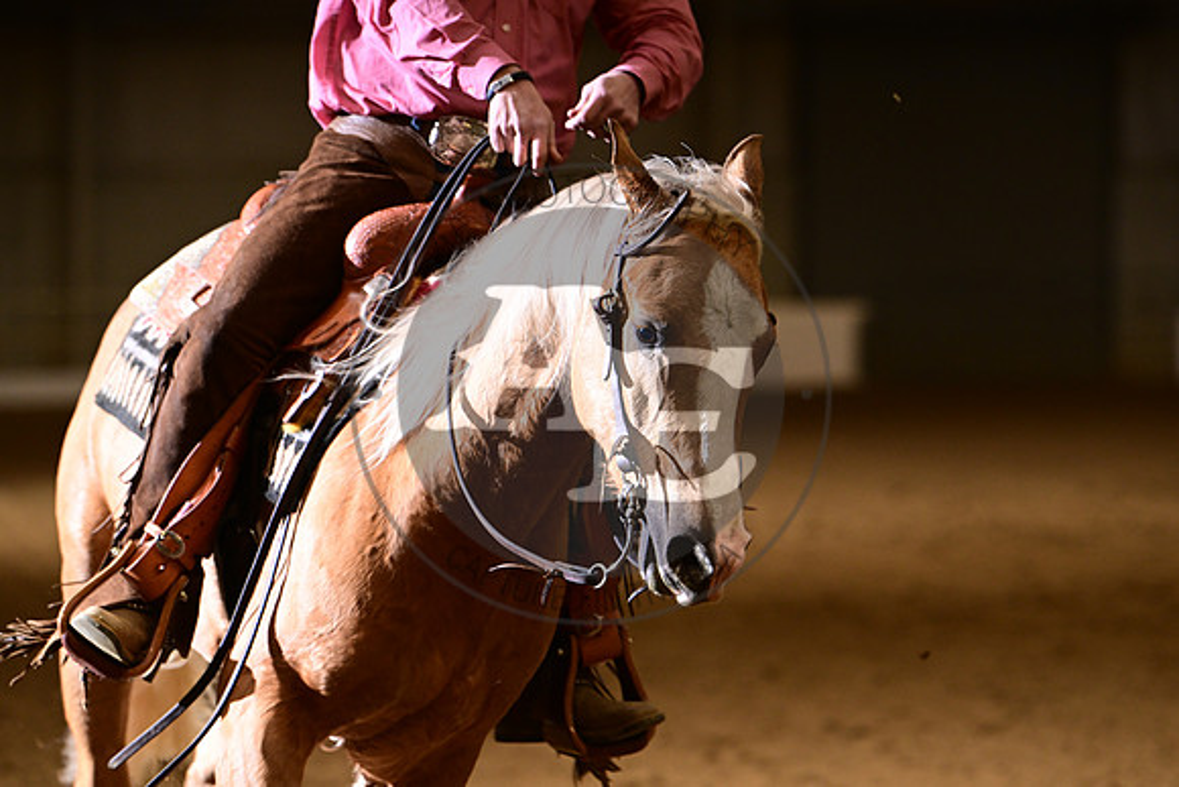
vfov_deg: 6.9
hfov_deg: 10.3
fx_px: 6551
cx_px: 590
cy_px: 394
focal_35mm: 200
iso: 2000
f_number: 4.5
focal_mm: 200
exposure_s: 1/200
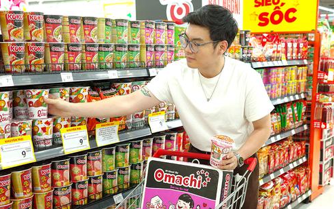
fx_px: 483
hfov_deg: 38.0
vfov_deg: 24.4
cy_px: 134
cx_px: 202
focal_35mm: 53
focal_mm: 26
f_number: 2.8
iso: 200
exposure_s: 1/60
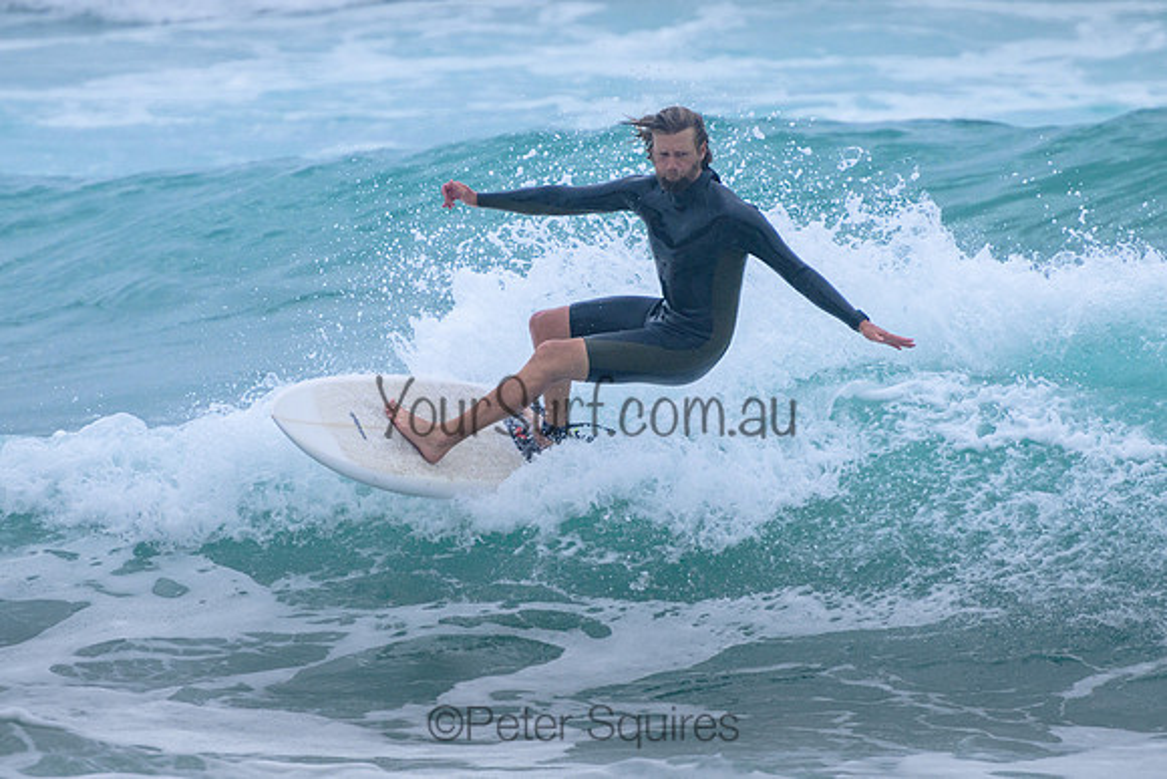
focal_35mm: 550
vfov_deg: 2.5
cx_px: 608
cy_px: 397
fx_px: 17837
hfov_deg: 3.7
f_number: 5.6
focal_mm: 400
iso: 640
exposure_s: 1/2000
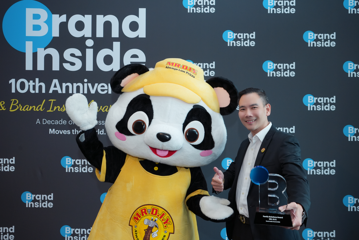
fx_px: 309
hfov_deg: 60.3
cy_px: 120
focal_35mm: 31
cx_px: 180
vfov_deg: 42.3
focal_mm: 31
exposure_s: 1/100
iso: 1000
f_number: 6.3
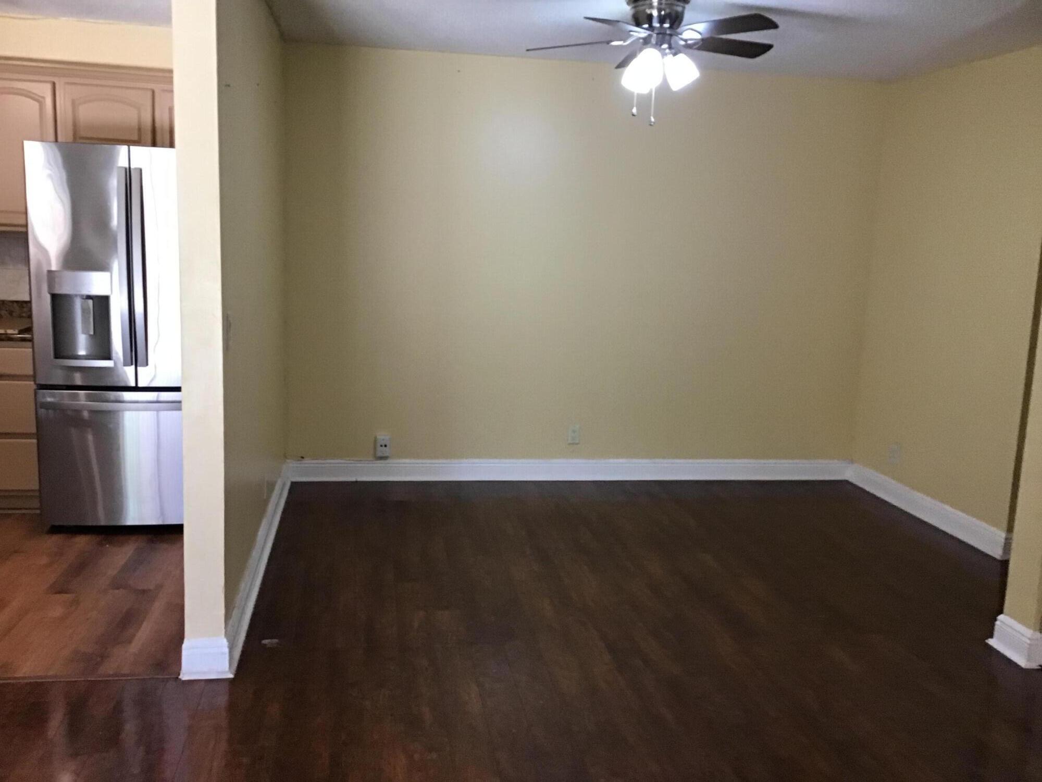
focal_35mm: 31
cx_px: 521
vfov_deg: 45.4
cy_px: 391
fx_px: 933
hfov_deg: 58.4
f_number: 2.4
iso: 125
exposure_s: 1/30
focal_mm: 3.3
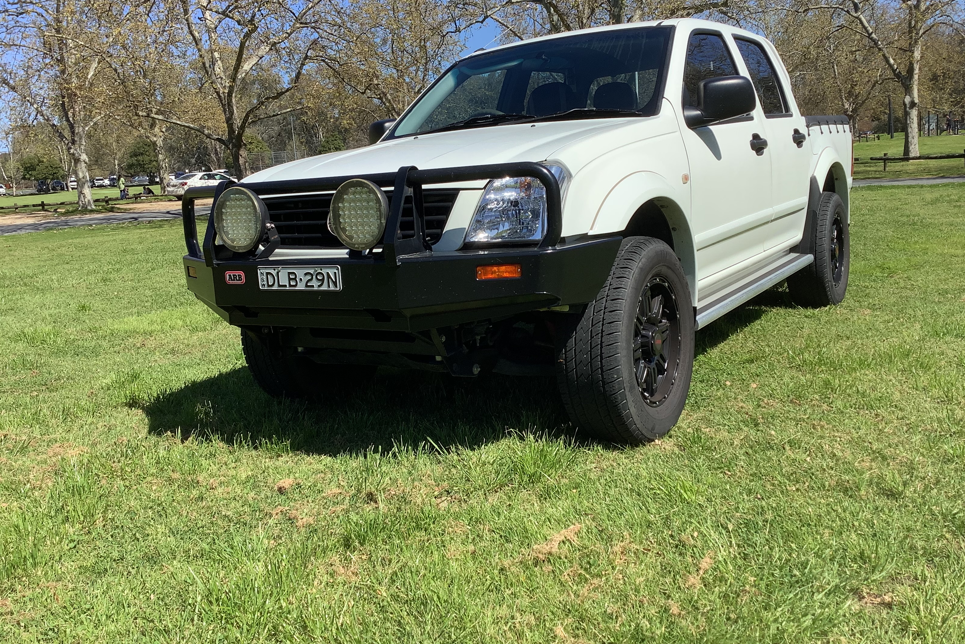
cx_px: 473
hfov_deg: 57.2
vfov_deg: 39.9
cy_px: 280
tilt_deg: -8.2
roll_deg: +4.9
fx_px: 885
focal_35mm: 33
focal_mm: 3.3
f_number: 2.4
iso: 25
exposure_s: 1/970
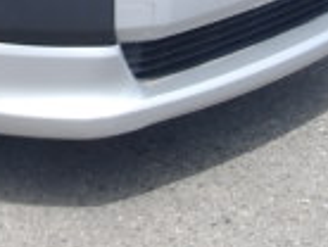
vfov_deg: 11.4
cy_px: -135
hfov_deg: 15.0
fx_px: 1186
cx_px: -109
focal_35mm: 125
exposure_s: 1/60
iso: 100
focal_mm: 4.9
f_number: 10.4
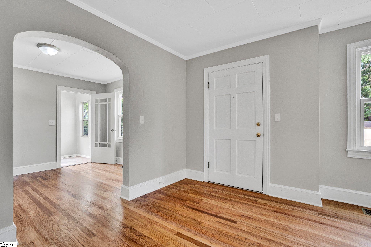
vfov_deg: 77.3
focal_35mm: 15
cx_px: 186
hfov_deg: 100.4
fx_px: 155
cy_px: 124
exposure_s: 1/15
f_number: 8
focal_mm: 10
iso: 400
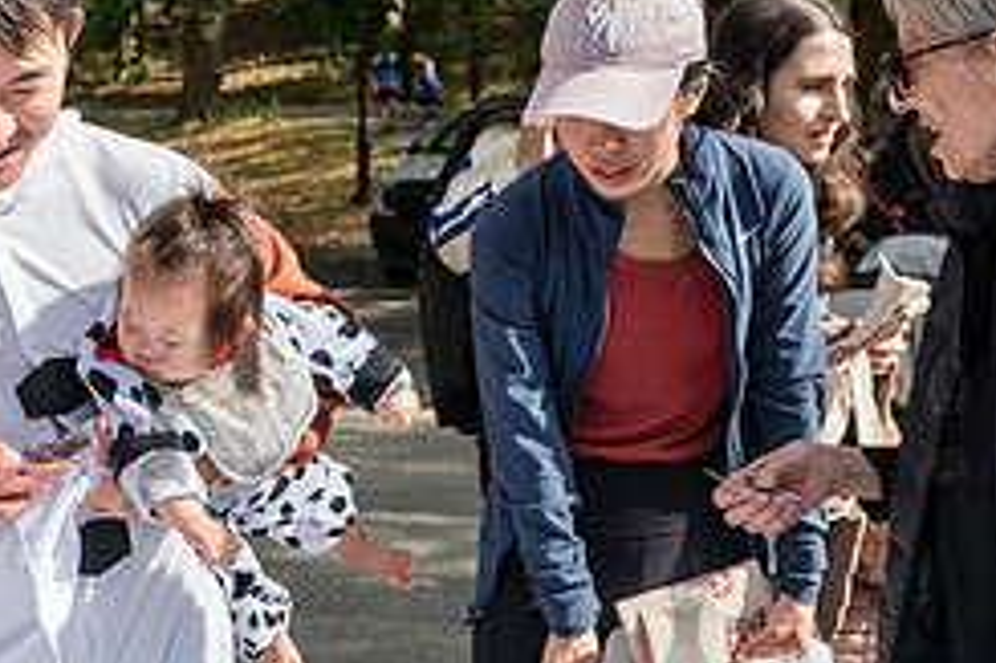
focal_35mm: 64
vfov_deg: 21.2
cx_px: 159
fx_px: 1769
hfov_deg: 30.4
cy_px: 415
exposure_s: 1/6400
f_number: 4
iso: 1000
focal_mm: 27
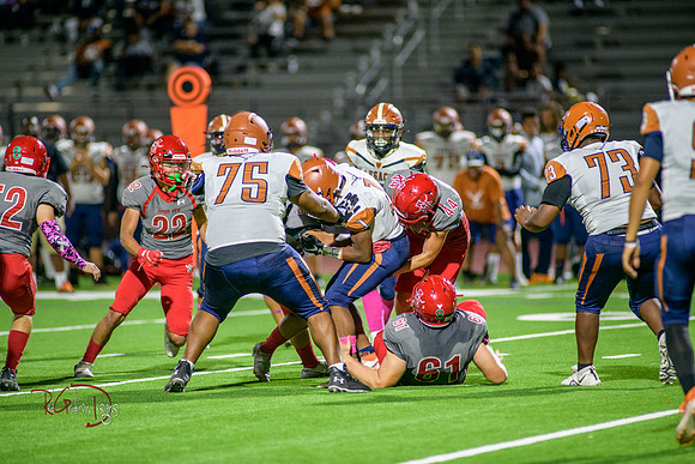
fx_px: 5793
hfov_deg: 6.9
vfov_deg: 4.6
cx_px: 348
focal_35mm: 300
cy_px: 232
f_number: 2.8
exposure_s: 1/500
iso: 2000
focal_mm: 300
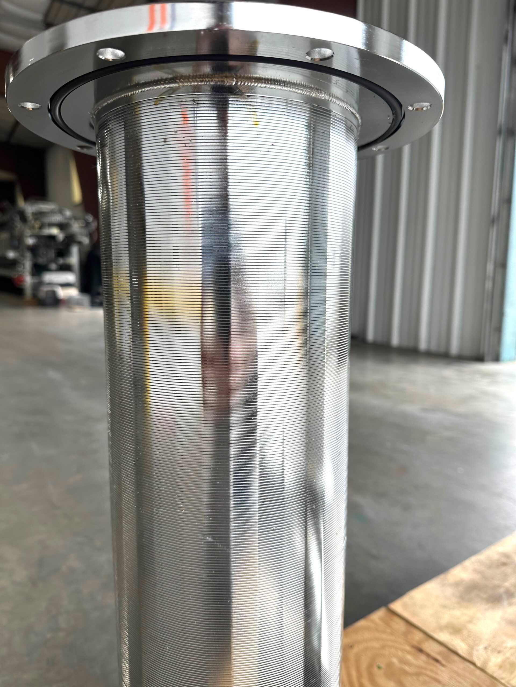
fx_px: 477
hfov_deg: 56.8
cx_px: 258
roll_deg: -0.2
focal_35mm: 24
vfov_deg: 71.6
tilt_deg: -8.0
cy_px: 344
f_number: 1.78
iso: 64
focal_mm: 6.86
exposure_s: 1/152
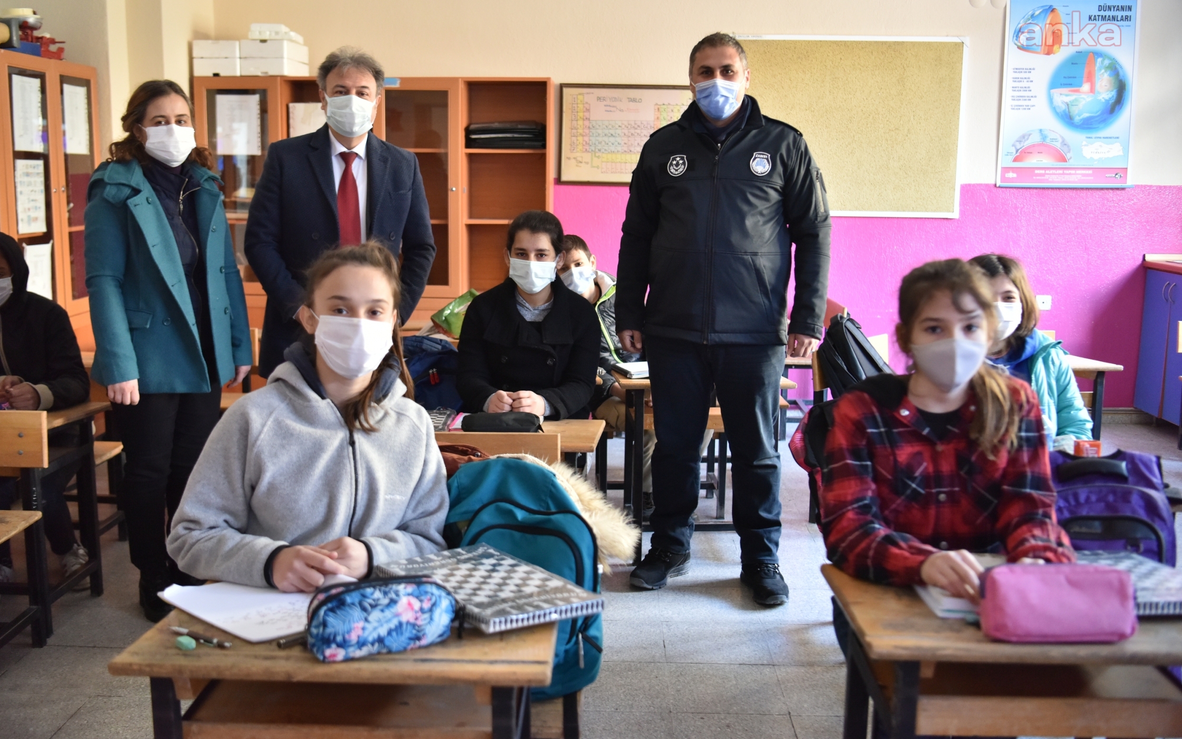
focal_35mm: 36
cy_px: 347
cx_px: 588
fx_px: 1160
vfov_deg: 35.3
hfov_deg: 54.0
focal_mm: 35
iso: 2000
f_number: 2.8
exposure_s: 1/100
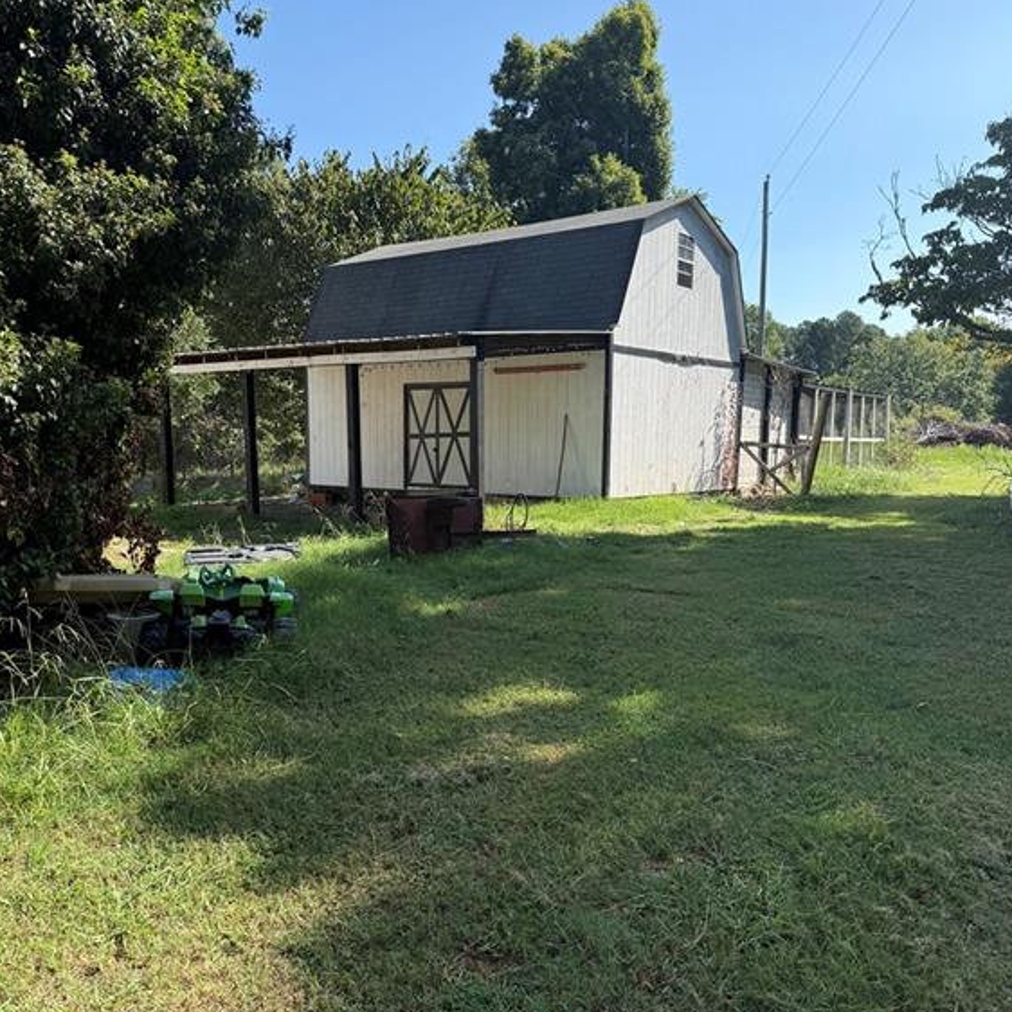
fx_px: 959
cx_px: 513
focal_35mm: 29
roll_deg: -0.5
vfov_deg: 55.5
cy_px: 562
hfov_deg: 55.6
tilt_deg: -6.3
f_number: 1.78
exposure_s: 1/3021
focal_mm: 6.76
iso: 100
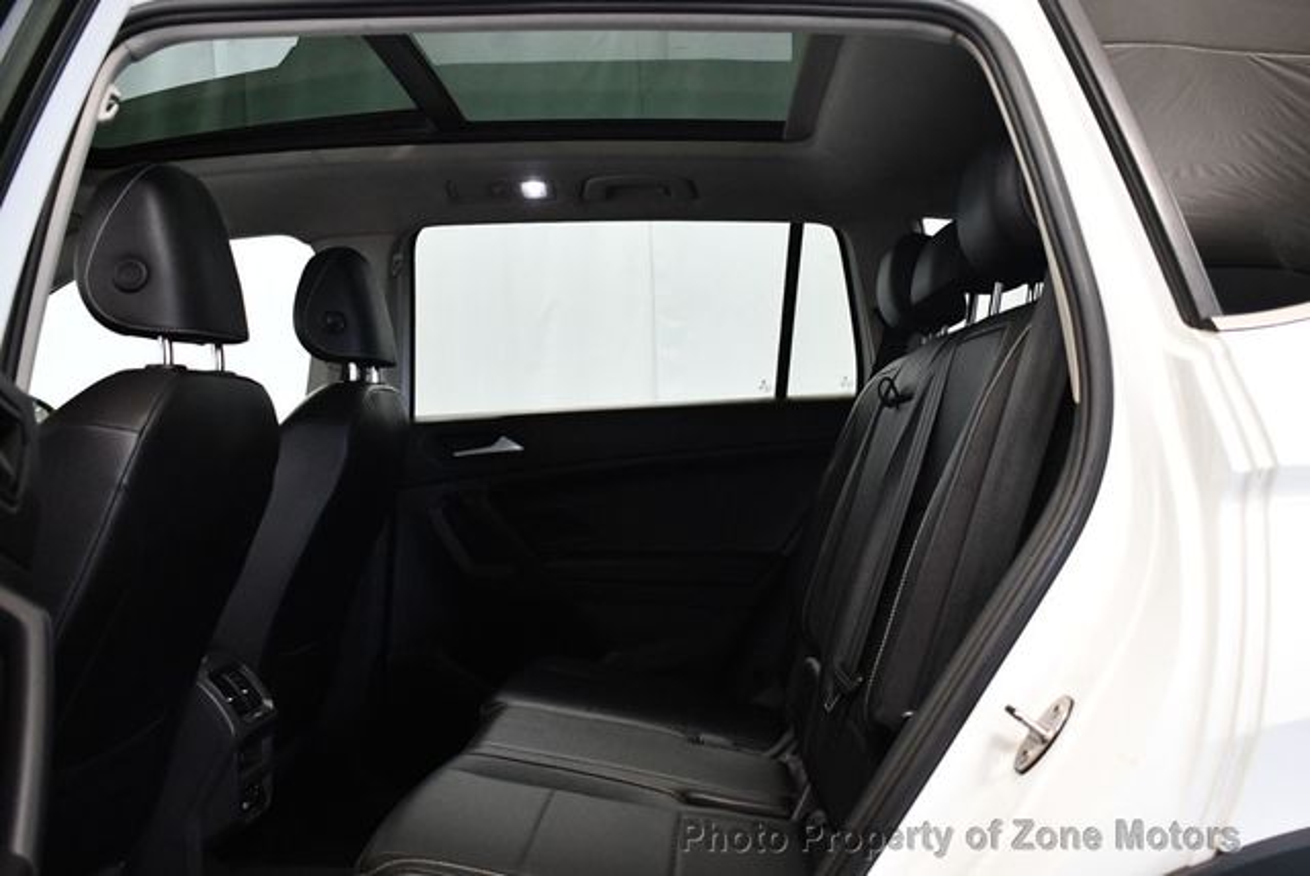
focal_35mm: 36
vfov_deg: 36.9
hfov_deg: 53.1
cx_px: 655
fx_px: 1311
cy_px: 438
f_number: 3.5
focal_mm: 18
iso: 2500
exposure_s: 1/125
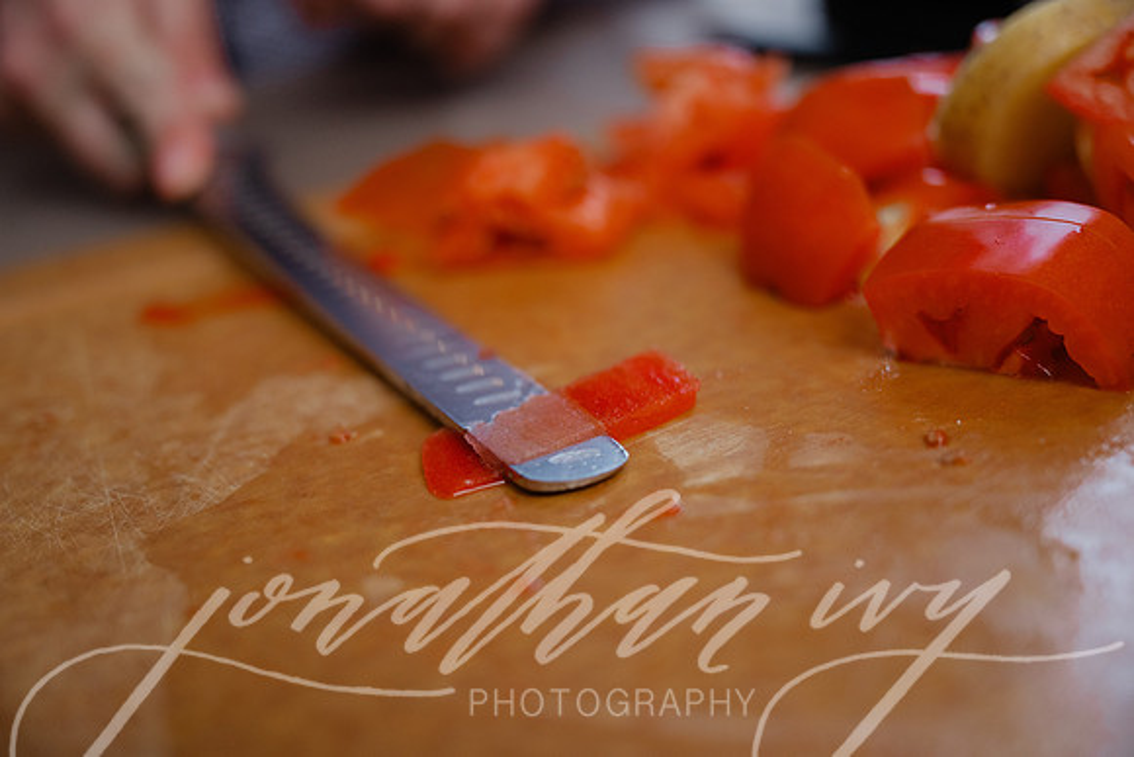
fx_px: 1544
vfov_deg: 27.5
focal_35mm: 49
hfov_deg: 40.3
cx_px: 567
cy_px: 378
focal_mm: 49
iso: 1250
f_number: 2.8
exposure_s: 1/125
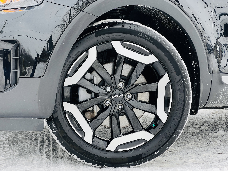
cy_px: 86
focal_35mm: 77
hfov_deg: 25.3
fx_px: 507
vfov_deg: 19.1
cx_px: 114
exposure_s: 1/99
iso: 32
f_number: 2.8
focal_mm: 9
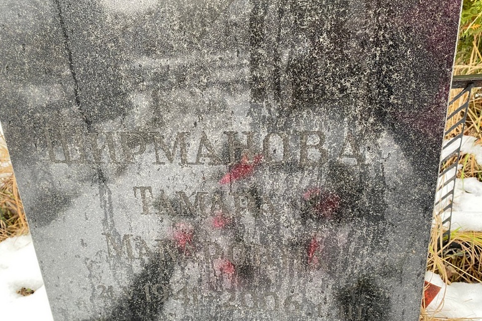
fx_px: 375
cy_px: 175
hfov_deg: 65.5
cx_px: 235
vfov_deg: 46.3
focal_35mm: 28
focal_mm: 4.25
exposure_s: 1/98
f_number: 1.8
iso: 125
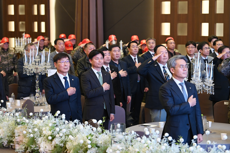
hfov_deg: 20.0
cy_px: 76
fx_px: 652
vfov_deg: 13.4
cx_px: 115
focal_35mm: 102
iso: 2000
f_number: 3.5
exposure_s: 1/125
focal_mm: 102
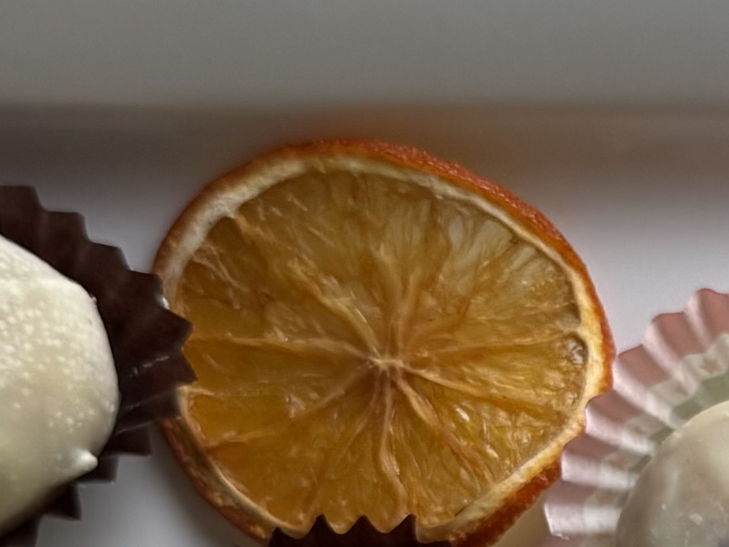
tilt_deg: -88.3
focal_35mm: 126
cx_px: 1112
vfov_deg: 11.3
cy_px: 843
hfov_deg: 14.5
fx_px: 2654
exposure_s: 1/121
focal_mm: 6.76
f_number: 1.78
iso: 160
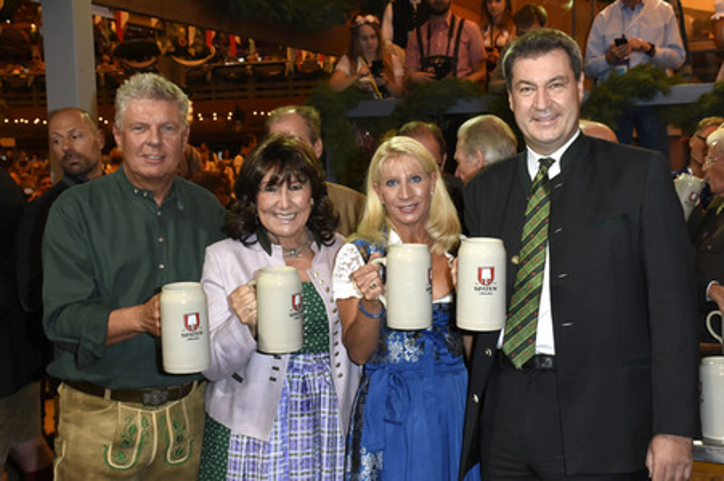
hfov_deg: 38.9
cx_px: 362
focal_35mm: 51
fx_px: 1025
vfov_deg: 26.4
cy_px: 240
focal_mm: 34
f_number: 6.3
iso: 1000
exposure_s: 1/160
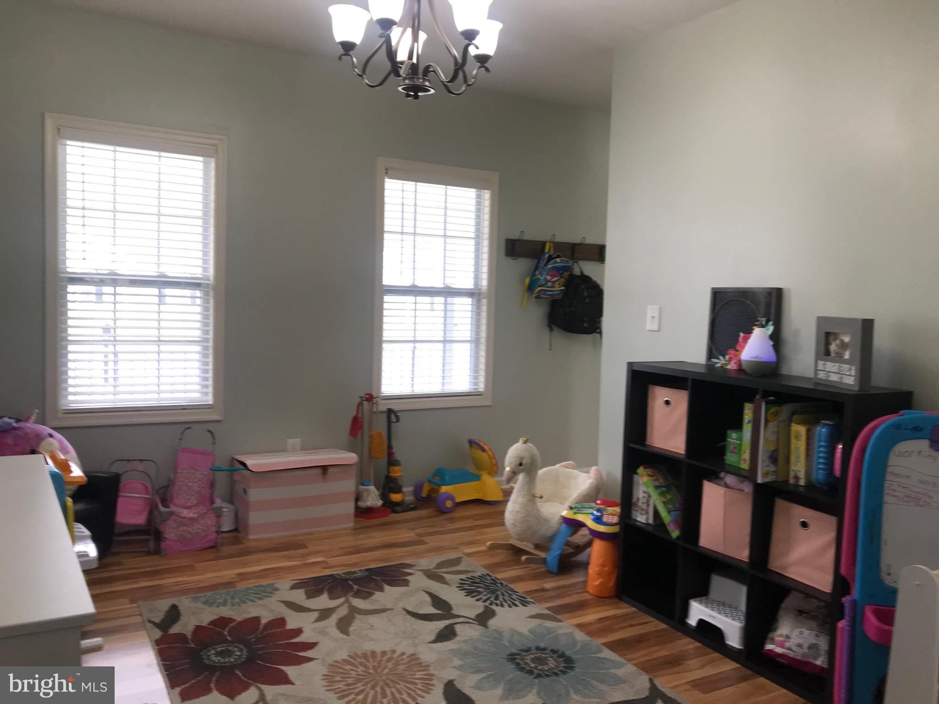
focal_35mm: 28
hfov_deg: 63.4
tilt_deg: -1.9
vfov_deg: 49.7
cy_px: 352
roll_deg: -2.6
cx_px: 470
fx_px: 760
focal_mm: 3.99
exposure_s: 1/60
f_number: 1.8
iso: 32
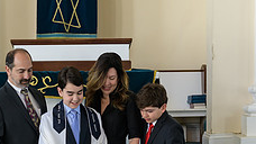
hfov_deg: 22.1
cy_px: 137
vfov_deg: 12.5
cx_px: 71
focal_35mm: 96
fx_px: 651
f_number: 3.2
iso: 400
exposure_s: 1/125
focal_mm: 36
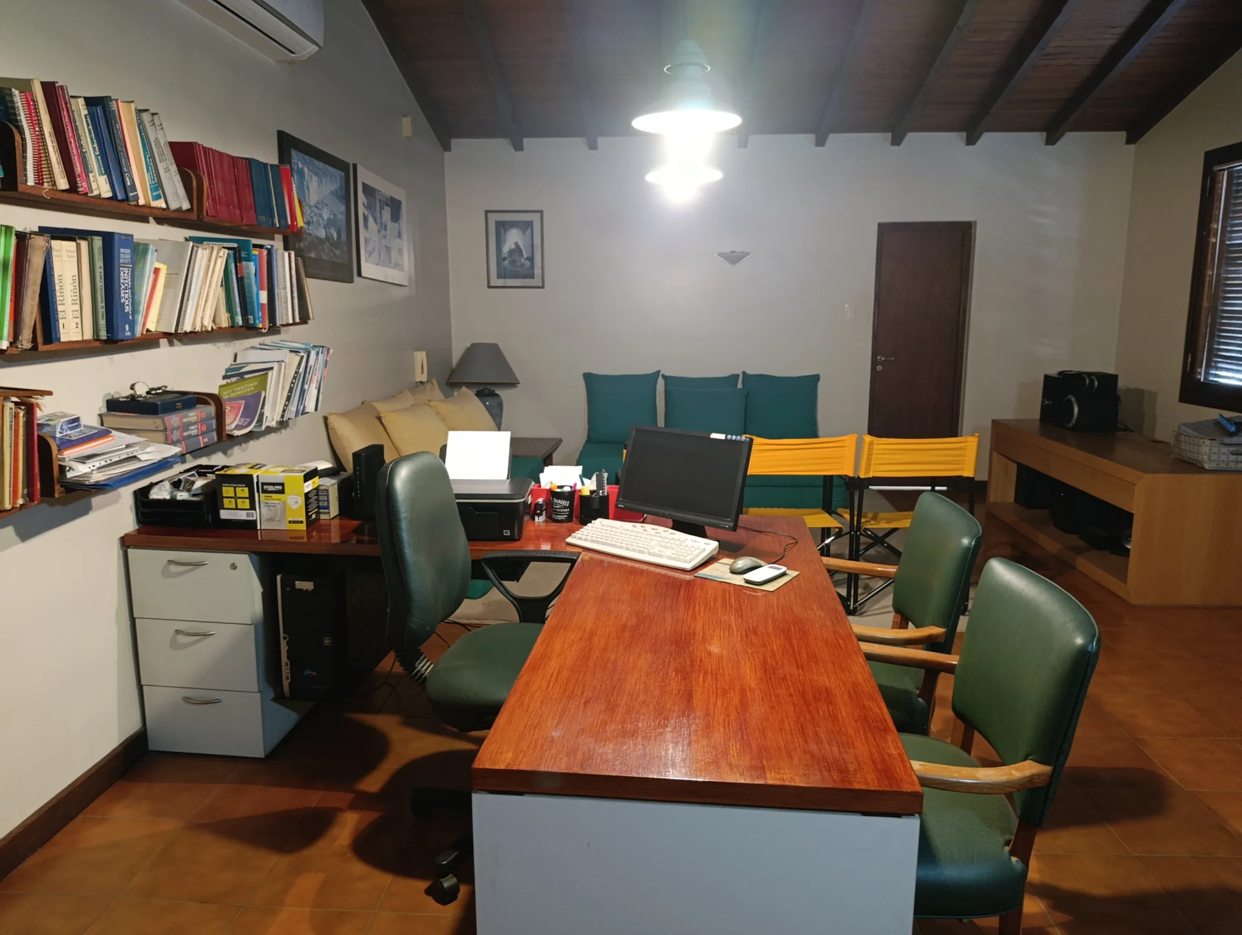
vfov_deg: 59.0
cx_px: 621
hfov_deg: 73.8
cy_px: 468
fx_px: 826
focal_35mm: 23
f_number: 1.65
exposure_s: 1/25
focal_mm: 6.11
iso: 1892
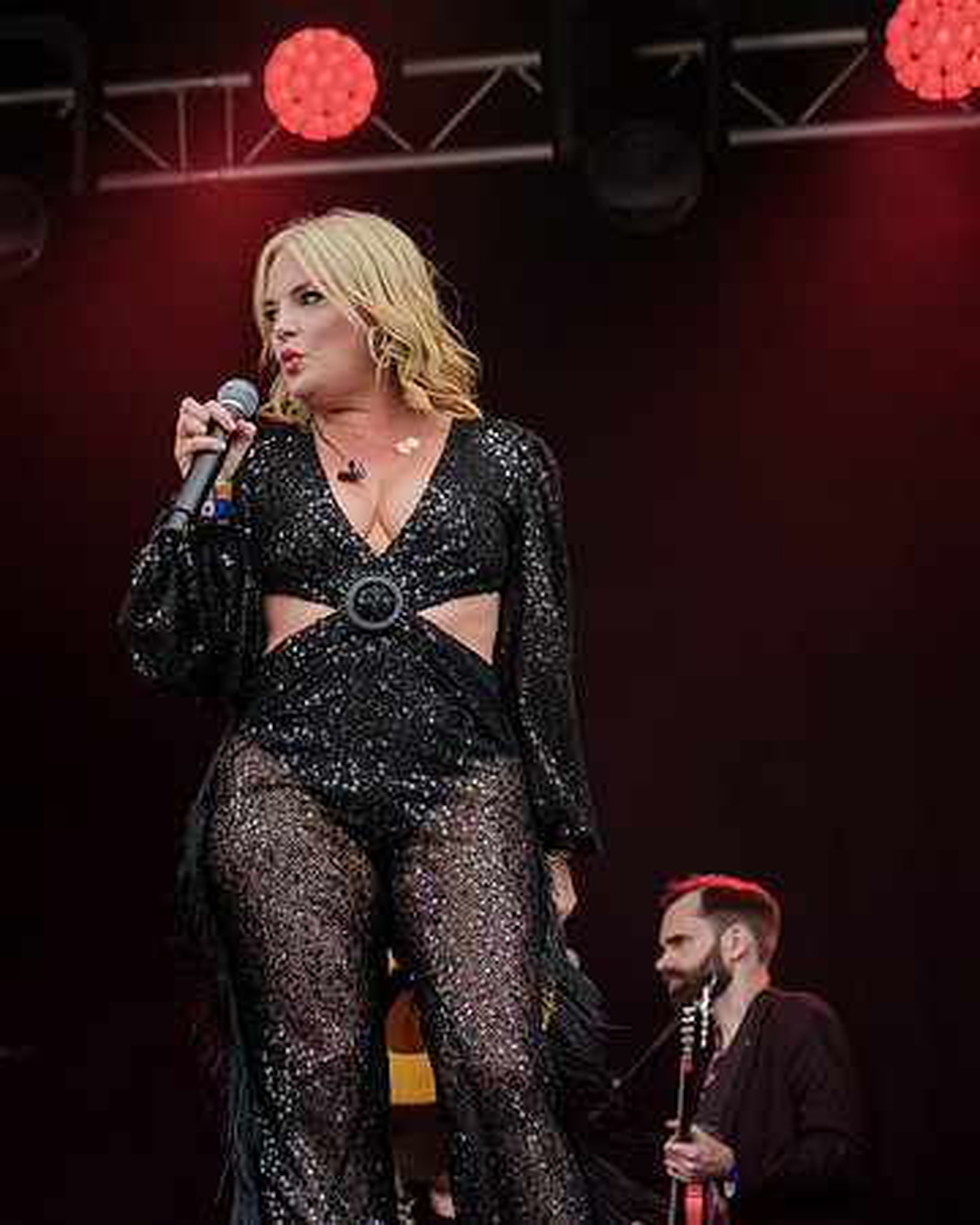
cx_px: 419
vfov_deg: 8.8
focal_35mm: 220
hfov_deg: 7.0
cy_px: 579
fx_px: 7963
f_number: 5
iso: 400
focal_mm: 80
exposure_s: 1/400
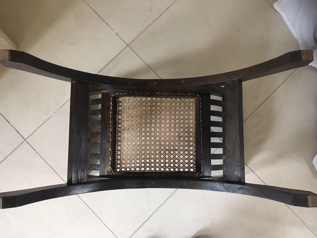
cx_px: 158
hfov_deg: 61.7
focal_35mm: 29
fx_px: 266
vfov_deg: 48.2
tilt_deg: -83.1
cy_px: 119
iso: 200
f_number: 2.2
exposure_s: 1/20
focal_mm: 4.15
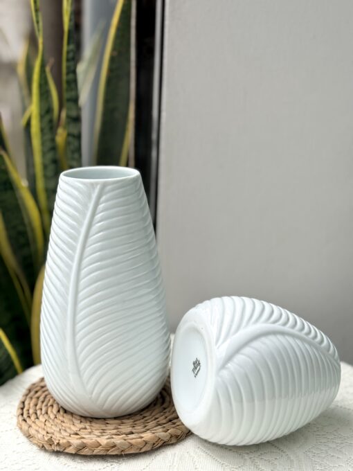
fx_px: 653
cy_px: 236
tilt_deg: -15.2
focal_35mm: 48
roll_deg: -3.5
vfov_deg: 39.7
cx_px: 176
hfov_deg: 30.3
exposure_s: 1/1070
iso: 64
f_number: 1.78
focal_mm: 6.76
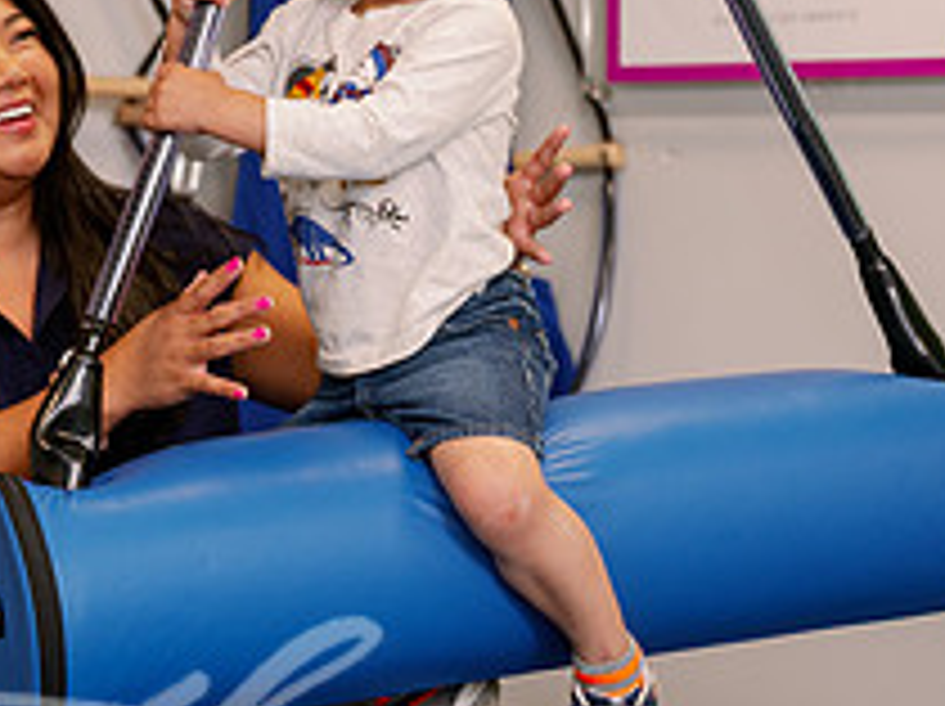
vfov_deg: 13.6
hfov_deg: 17.8
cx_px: 122
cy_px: 364
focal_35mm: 109
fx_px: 2972
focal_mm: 41
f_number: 2.8
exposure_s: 1/200
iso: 800
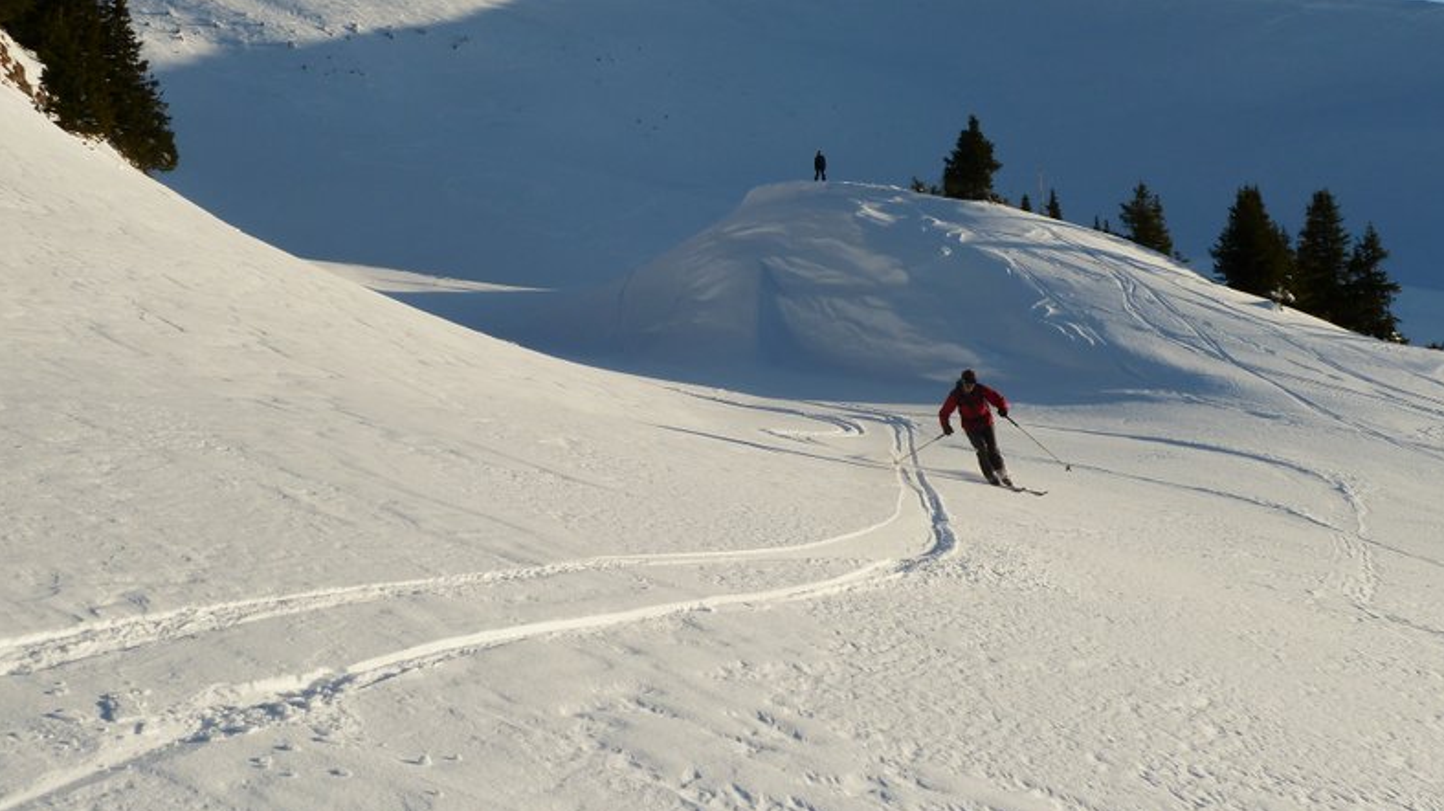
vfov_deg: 28.8
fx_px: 1569
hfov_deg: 49.4
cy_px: 272
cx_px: 727
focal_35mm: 41
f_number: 4.5
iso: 80
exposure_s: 1/500
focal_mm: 6.1
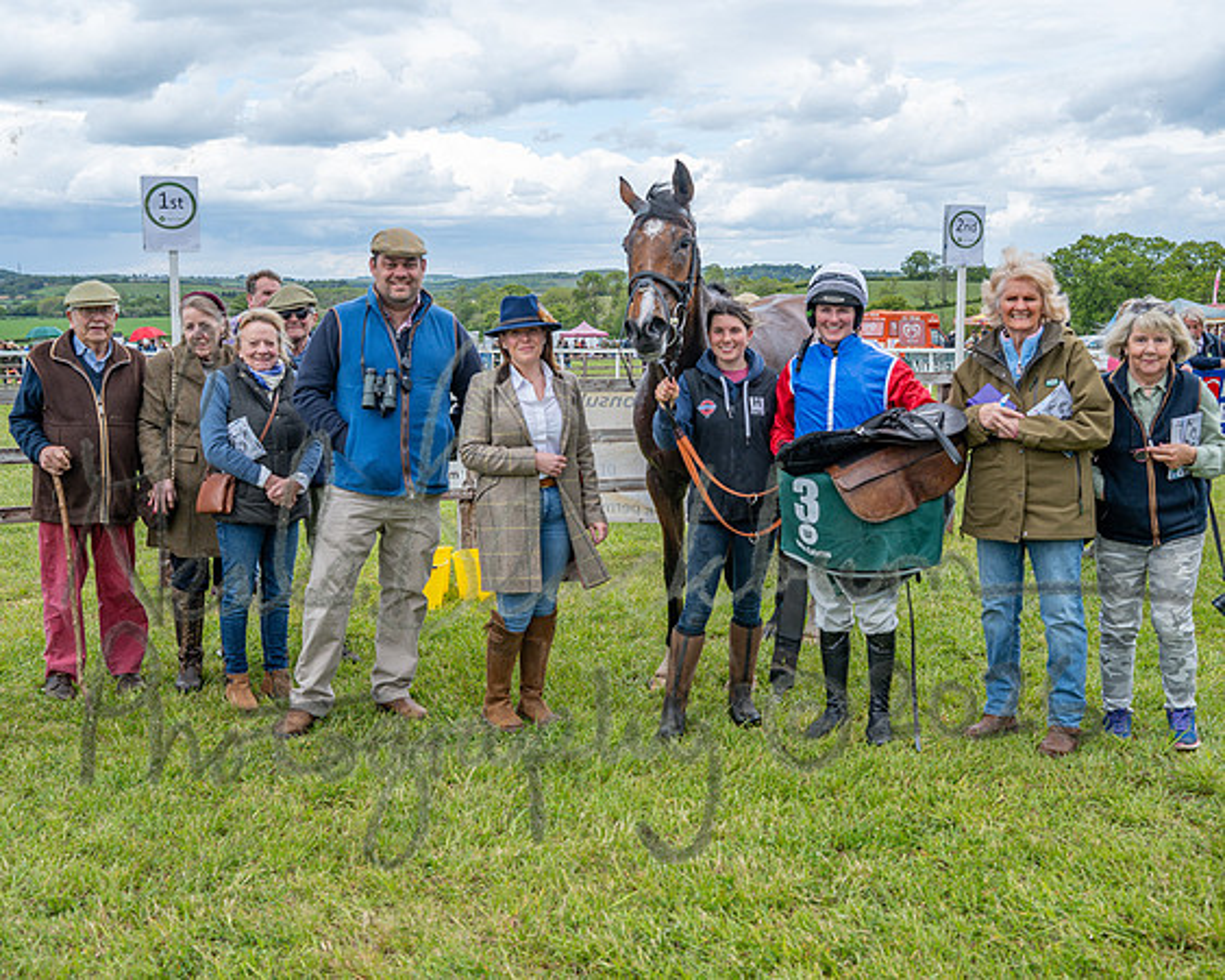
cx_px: 612
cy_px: 490
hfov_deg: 46.4
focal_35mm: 39
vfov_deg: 37.8
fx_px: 1429
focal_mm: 35
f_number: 5
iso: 200
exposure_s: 1/500
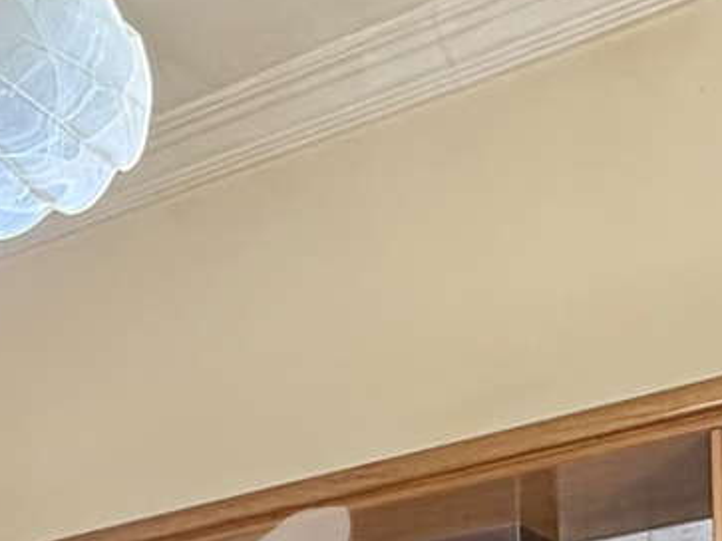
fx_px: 1543
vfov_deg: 16.6
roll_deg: +1.4
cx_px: 350
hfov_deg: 26.3
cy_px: 973
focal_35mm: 74
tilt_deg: +2.9
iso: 320
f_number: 2.2
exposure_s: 1/100
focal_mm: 2.22
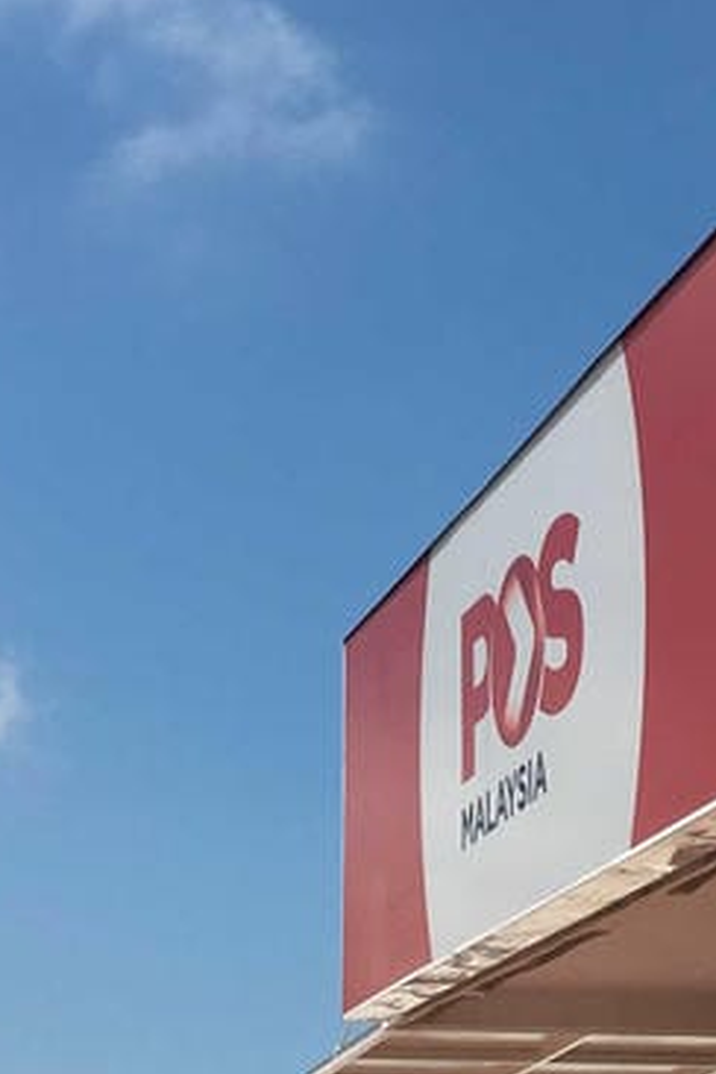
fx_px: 2953
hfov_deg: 13.8
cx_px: 508
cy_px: 540
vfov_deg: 20.6
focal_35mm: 99
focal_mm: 4.15
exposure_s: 1/2481
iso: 25
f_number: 2.2
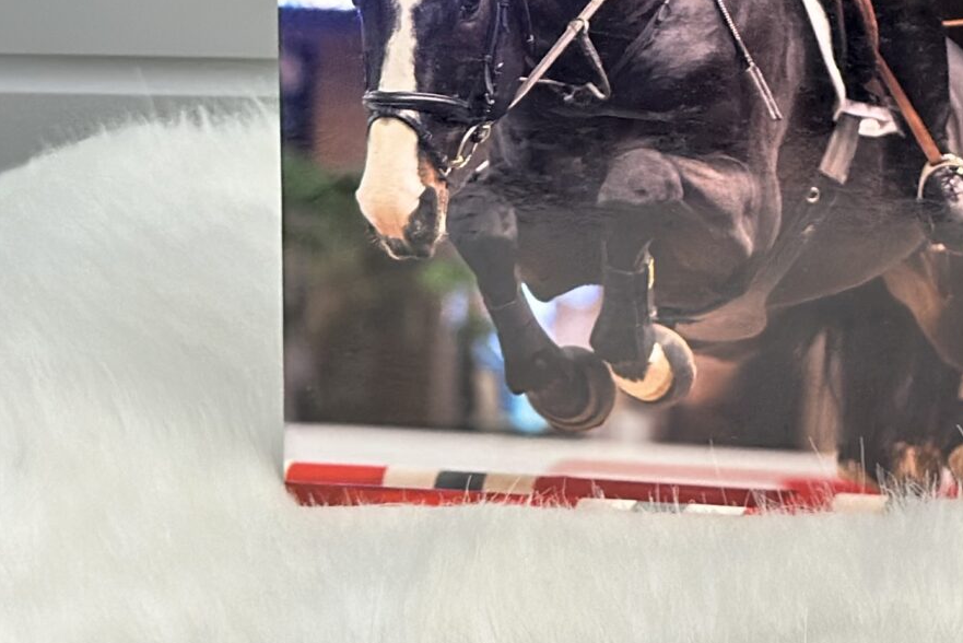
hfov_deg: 14.0
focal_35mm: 145
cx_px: 889
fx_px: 3880
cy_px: -145
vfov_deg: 9.3
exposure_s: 1/60
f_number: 1.78
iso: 125
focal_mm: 6.86
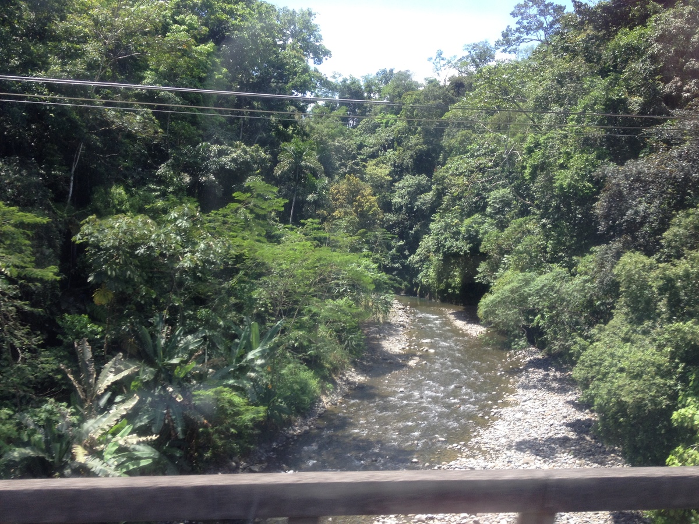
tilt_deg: -12.7
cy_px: 262
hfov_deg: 52.6
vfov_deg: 40.7
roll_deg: +2.0
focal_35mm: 35
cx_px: 350
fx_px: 707
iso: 50
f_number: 2.4
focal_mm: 4.28
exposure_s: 1/253
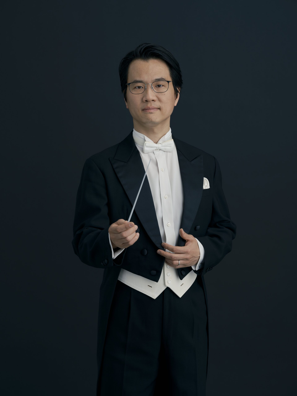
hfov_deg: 17.0
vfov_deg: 22.5
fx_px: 995
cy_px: 198
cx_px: 148
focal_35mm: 87
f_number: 7.1
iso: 320
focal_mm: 110
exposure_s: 1/60
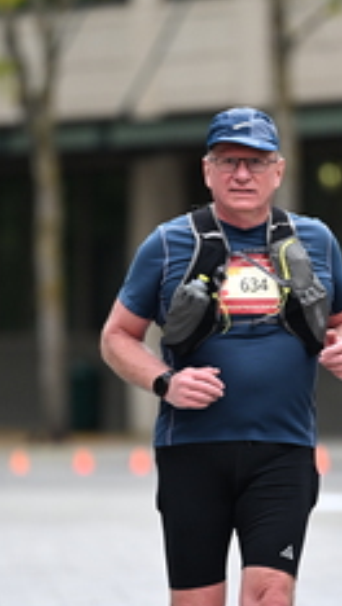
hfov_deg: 2.5
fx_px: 7931
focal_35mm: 493
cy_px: 319
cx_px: 237
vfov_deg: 4.4
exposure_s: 1/2500
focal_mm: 200
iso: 640
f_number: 2.8
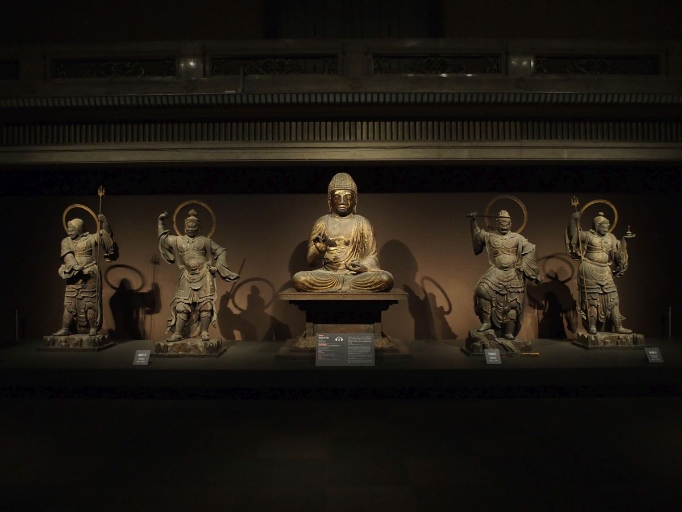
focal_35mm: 28
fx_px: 552
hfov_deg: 63.4
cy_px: 256
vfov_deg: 49.7
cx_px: 341
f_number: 2.8
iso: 800
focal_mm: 6
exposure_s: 1/25
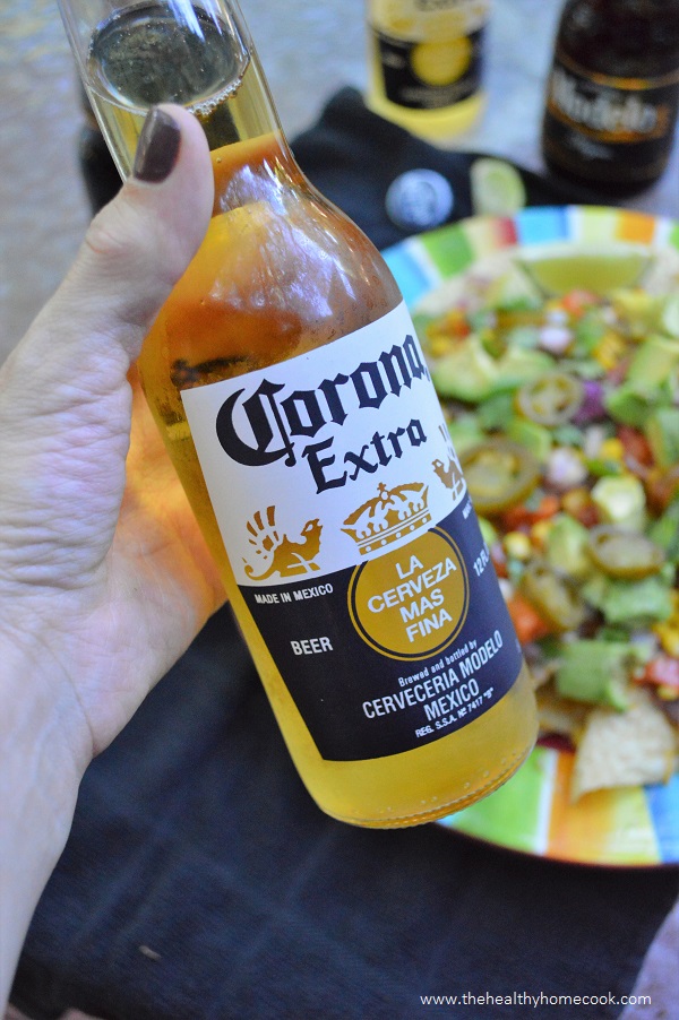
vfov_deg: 46.4
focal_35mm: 42
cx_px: 340
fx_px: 1190
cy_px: 510
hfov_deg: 31.8
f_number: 4.5
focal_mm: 28
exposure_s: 1/250
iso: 3200
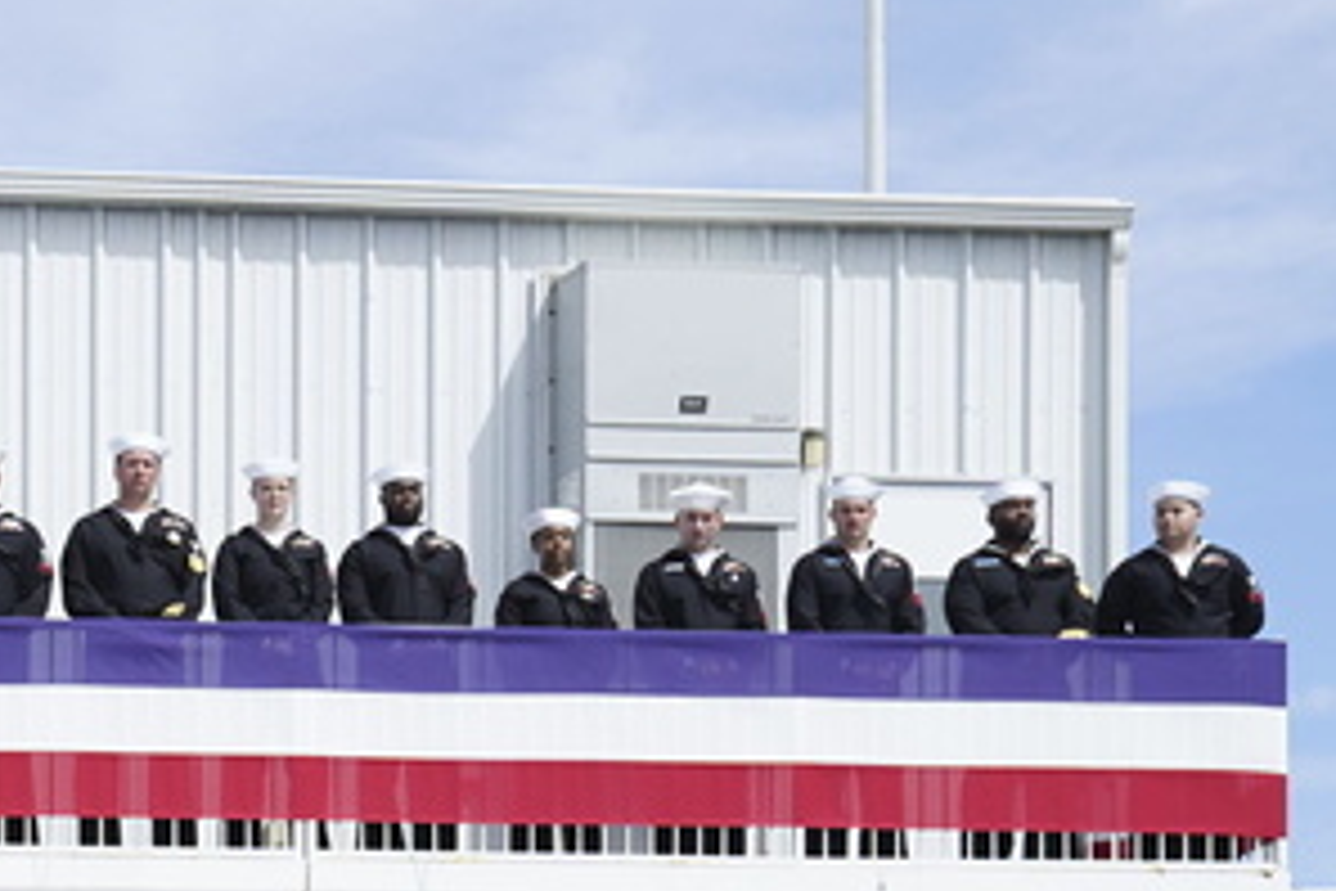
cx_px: -481
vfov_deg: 9.6
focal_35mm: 138
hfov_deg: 14.2
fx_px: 5121
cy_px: 1429
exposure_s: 1/1600
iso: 200
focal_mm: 40
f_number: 4
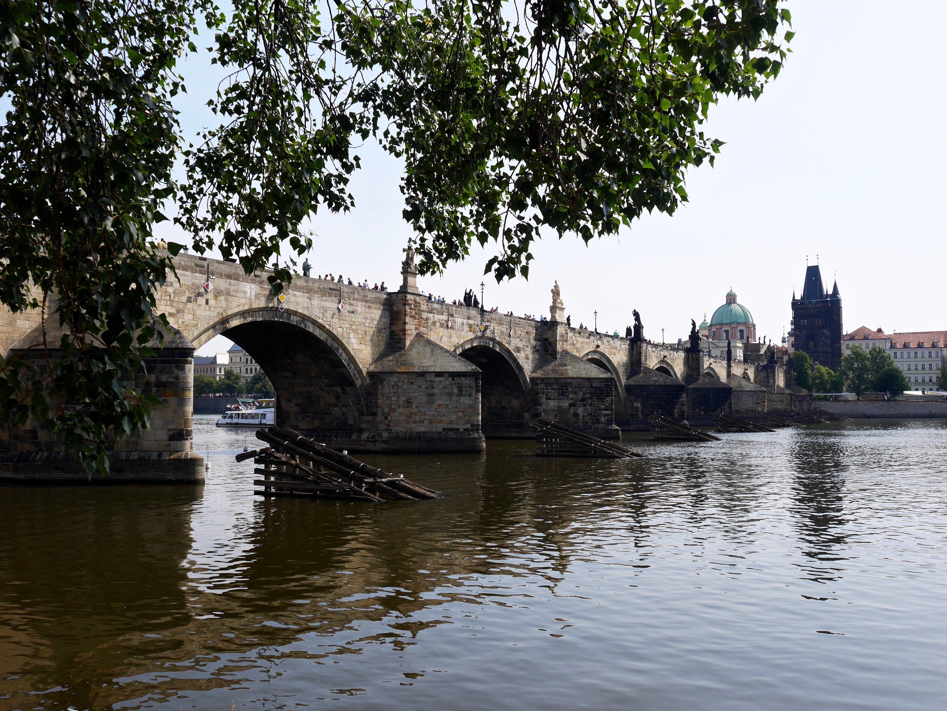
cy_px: 356
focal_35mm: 32
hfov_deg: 56.8
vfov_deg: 44.2
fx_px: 876
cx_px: 474
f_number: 8
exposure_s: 1/640
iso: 200
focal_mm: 16
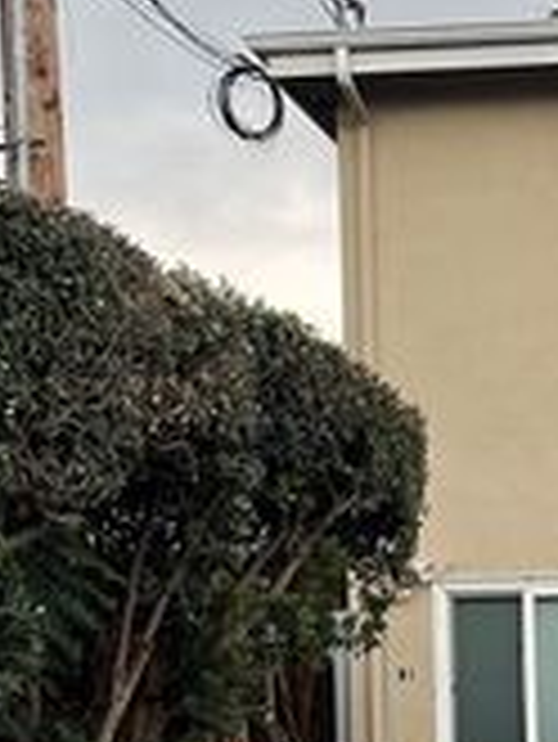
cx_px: 778
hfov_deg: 13.5
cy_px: 726
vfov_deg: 18.3
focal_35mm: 105
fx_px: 2254
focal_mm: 5.1
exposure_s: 1/122
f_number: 1.6
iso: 100
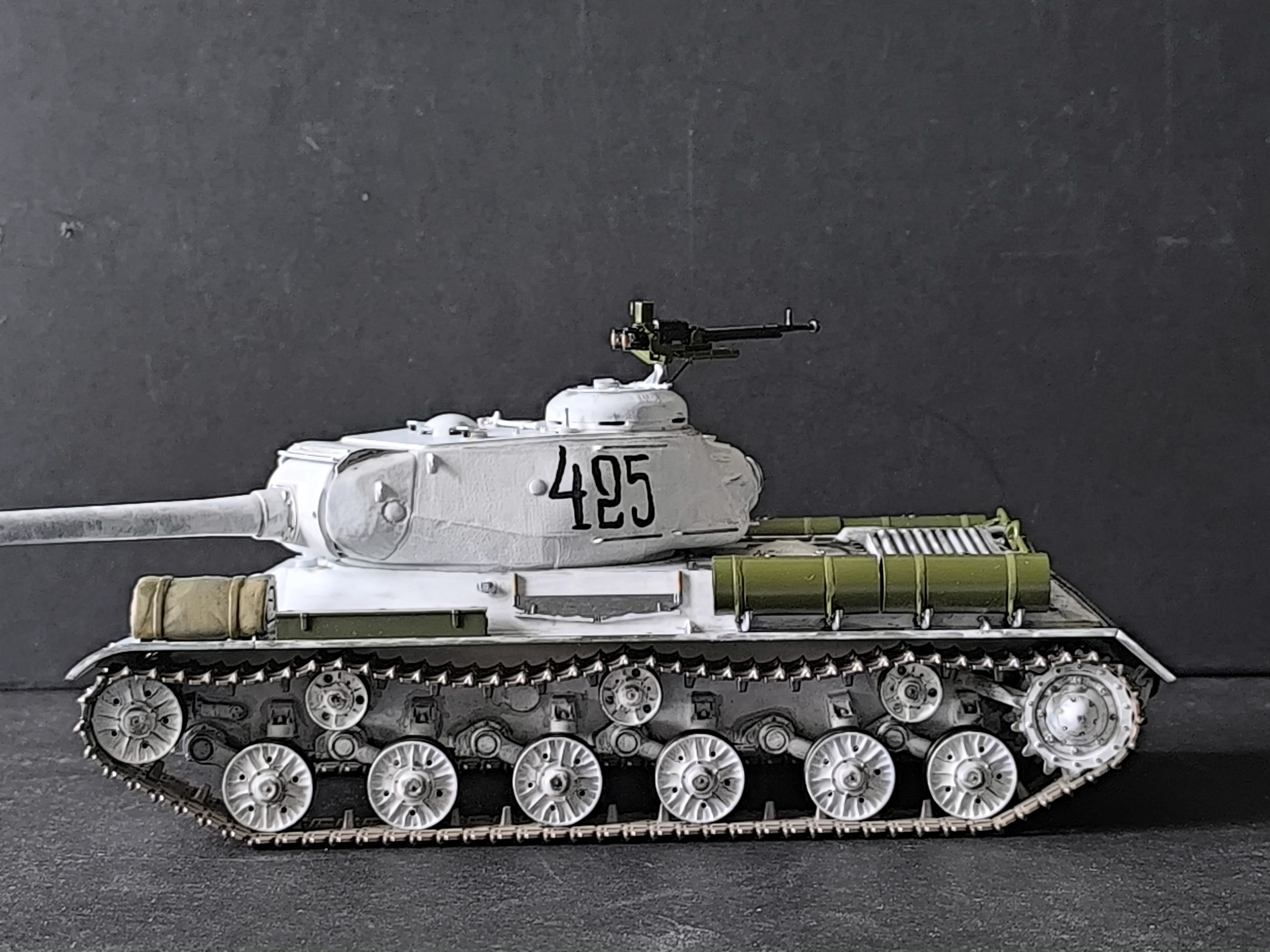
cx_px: 635
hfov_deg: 25.3
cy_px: 476
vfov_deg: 19.1
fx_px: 2825
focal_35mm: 77
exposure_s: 1/50
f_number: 1.65
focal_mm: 6.14
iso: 1000
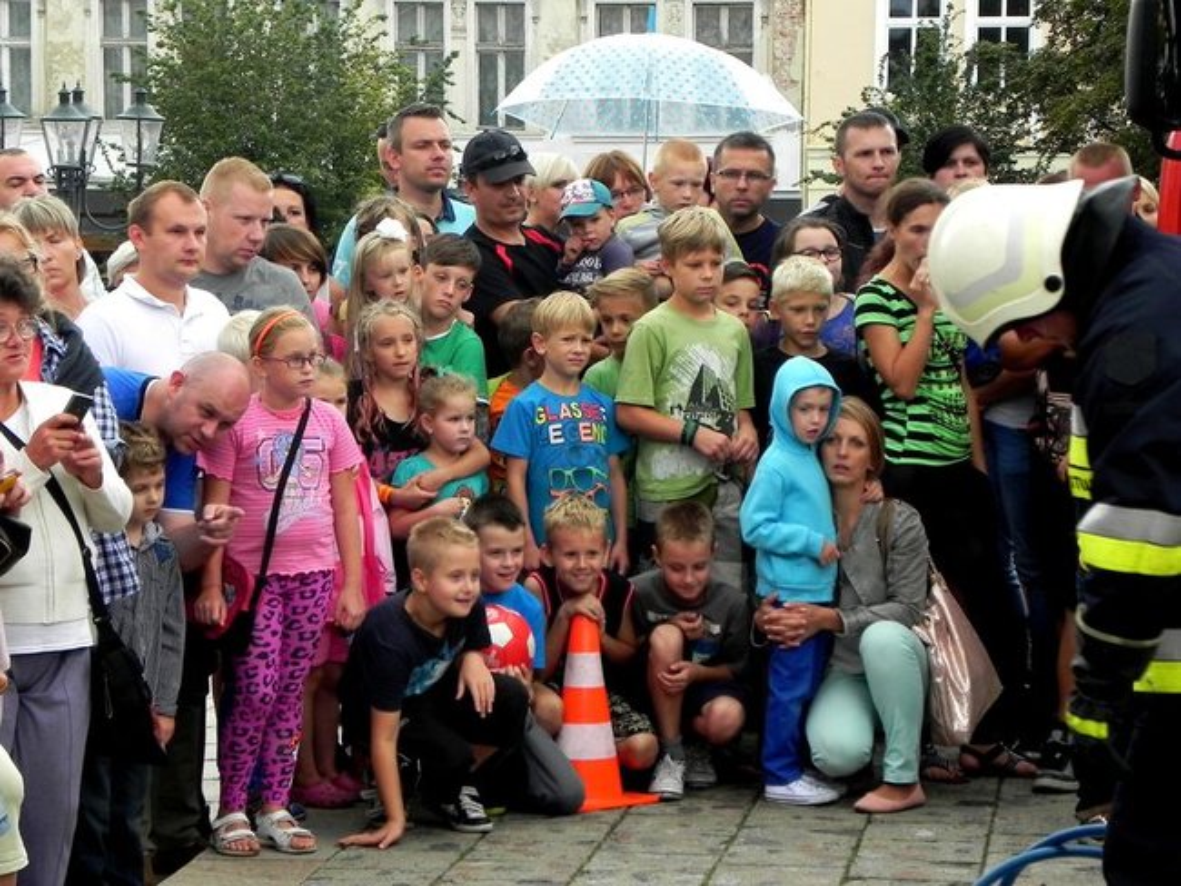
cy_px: 443
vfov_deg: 11.5
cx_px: 590
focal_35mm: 129
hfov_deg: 15.3
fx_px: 4403
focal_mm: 23
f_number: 4.5
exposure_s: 1/145
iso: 160
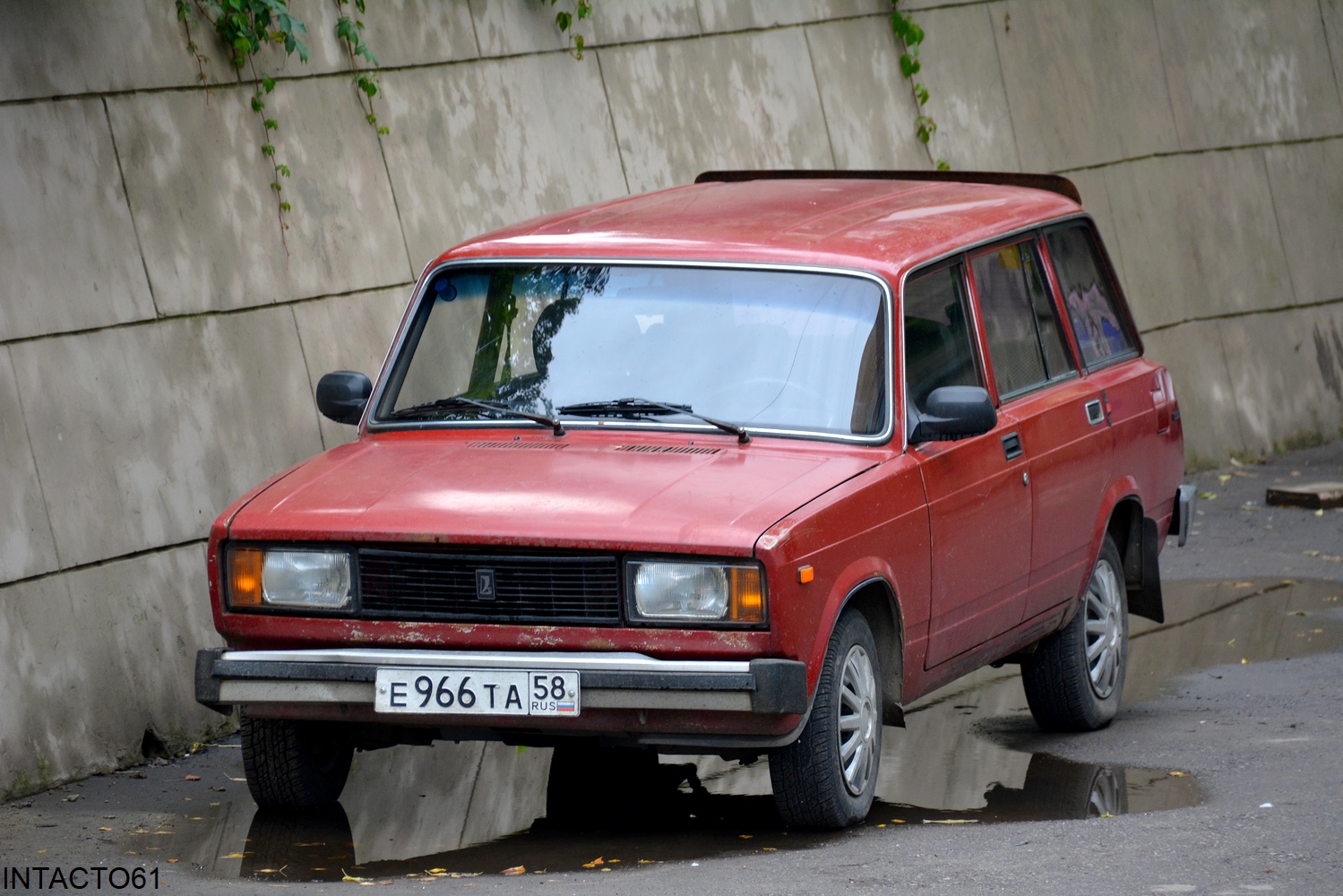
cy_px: 448
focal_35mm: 278
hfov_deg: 7.4
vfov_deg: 5.0
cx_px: 672
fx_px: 10354
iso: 800
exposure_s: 1/200
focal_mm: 185
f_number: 6
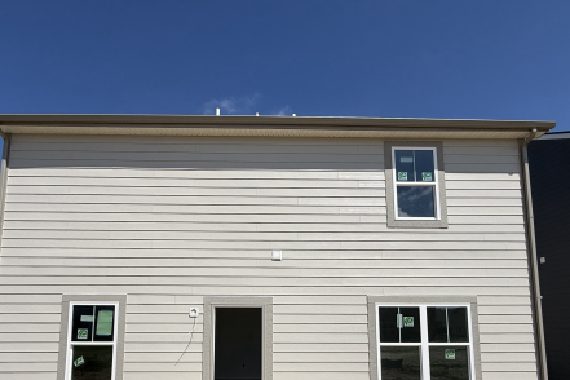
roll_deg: -0.2
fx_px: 348
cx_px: 258
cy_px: 278
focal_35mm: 22
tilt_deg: +8.5
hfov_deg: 78.4
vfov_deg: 54.9
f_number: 2.2
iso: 50
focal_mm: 2.22
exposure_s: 1/6173
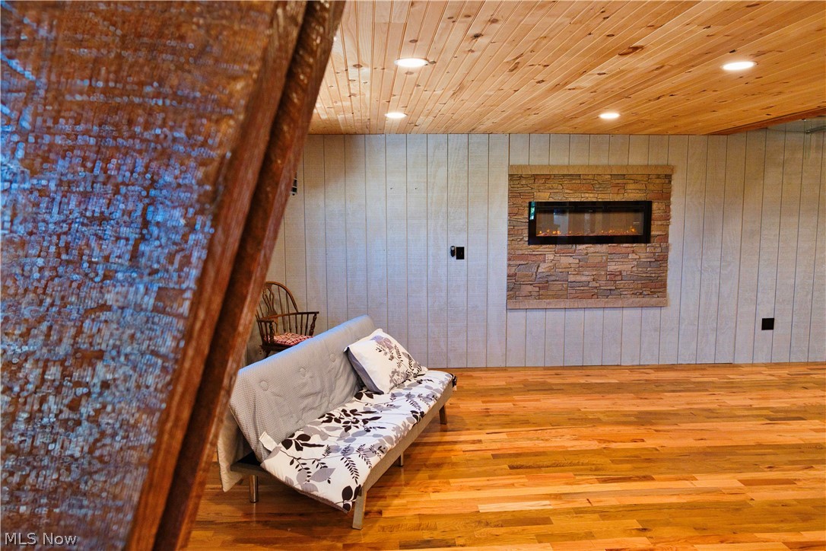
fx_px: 551
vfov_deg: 53.1
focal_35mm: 24
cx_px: 413
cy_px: 276
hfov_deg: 73.7
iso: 3200
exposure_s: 1/100
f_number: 5.6
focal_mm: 16
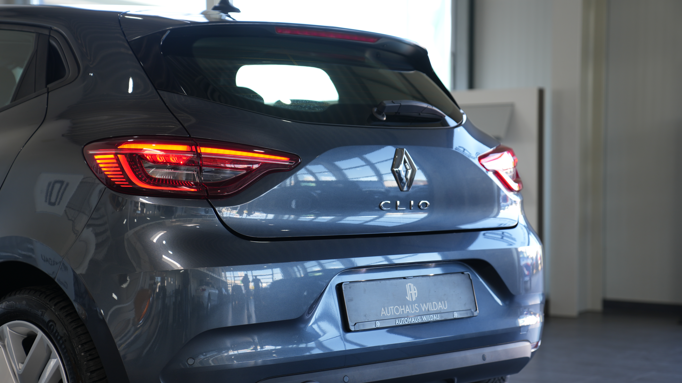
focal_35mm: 73
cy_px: 224
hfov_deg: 29.0
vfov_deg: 16.5
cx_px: 344
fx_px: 1320
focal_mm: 67
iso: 160
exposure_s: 1/80
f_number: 2.8
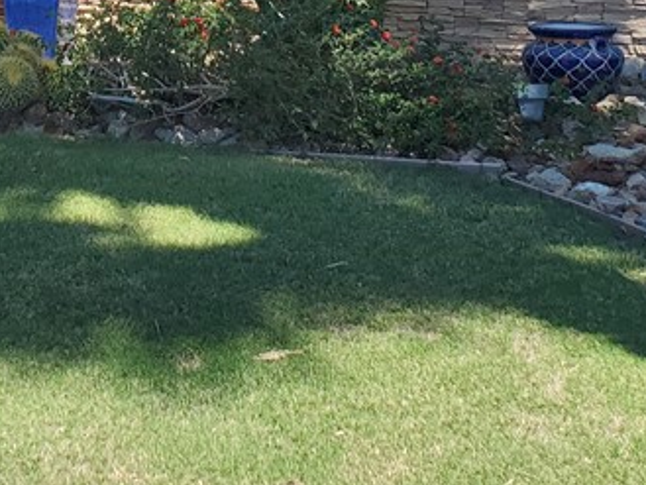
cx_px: 167
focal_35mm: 81
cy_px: -202
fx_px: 1512
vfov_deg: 16.8
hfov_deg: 23.9
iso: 50
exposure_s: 1/699
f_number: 2.4
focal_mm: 4.3
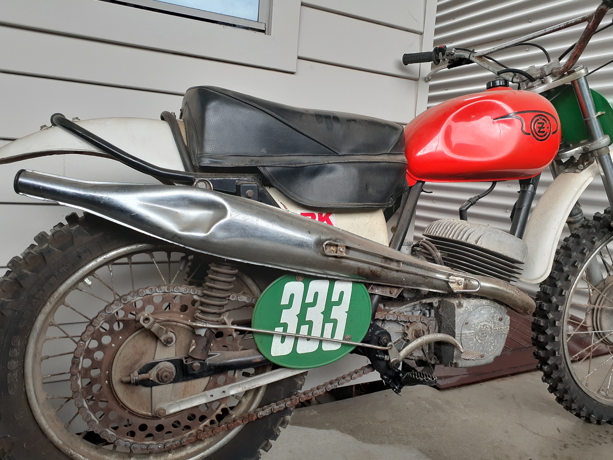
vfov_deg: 51.4
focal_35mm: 27
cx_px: 306
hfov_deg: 65.3
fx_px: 478
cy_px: 230
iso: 50
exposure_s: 1/100
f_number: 1.9
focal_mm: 3.6
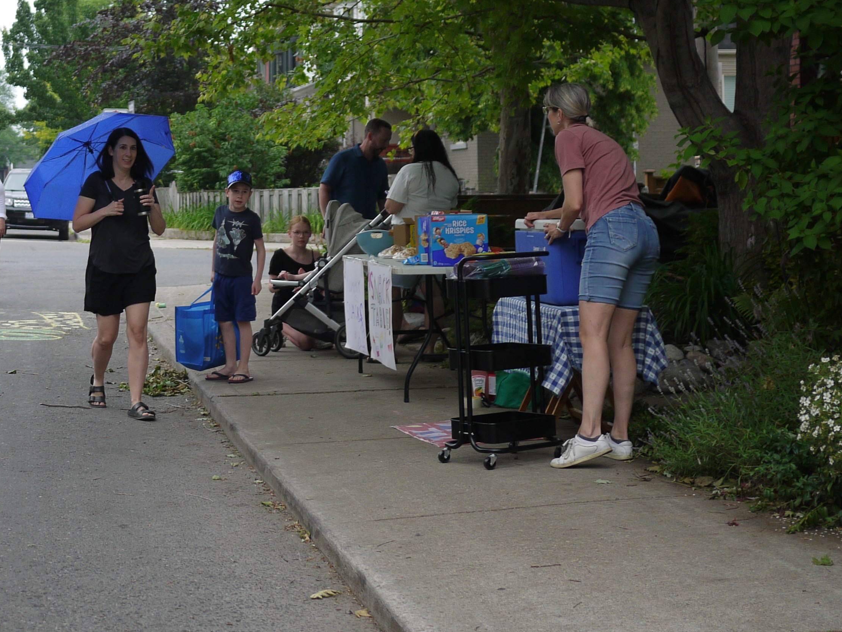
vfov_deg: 20.2
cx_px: 209
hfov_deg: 26.7
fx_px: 1752
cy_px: 118
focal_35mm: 72
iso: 125
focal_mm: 20
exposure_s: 1/800
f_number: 1.8
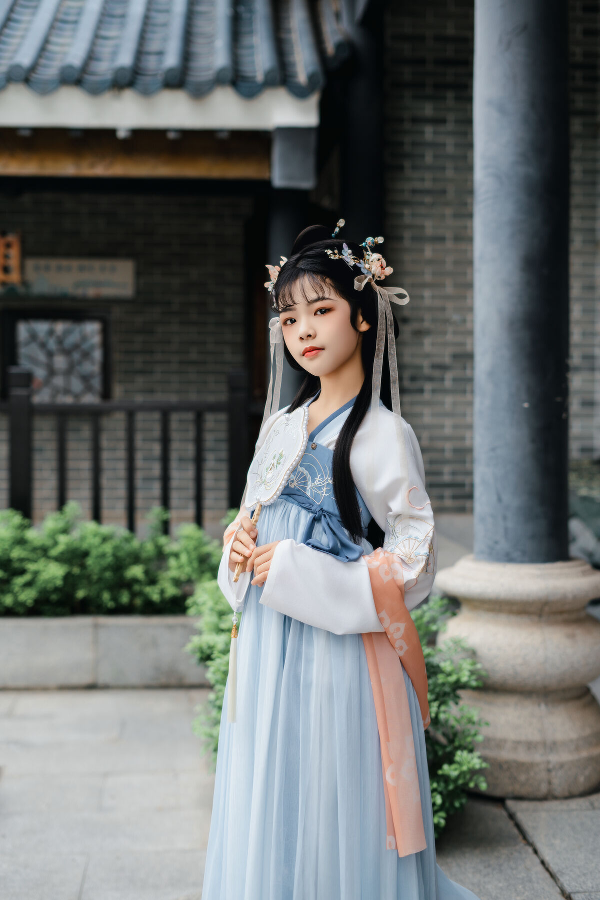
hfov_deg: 27.0
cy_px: 450
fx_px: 1249
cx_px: 300
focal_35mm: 50
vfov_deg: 39.6
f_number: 2.5
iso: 125
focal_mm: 50
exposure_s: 1/250
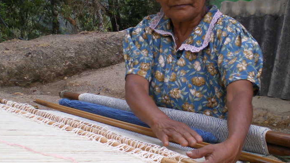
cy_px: 77
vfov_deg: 19.4
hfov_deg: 33.8
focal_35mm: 62
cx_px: 145
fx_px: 477
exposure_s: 1/80
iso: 64
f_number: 3.1
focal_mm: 6.3
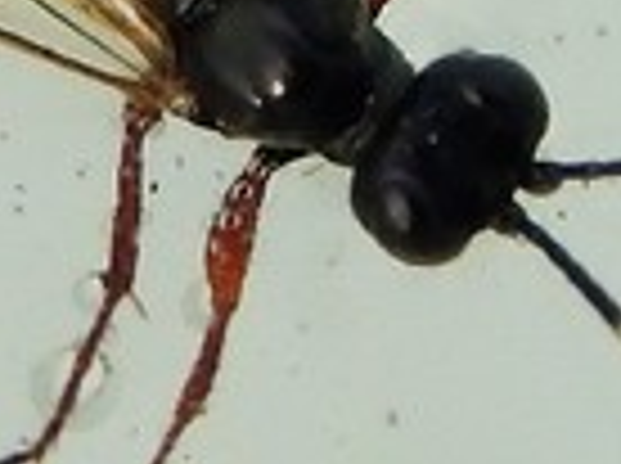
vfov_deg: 2.6
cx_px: 254
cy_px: -252
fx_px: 10315
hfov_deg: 3.4
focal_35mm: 576
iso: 125
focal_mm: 16.6
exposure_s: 1/800
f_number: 4.4
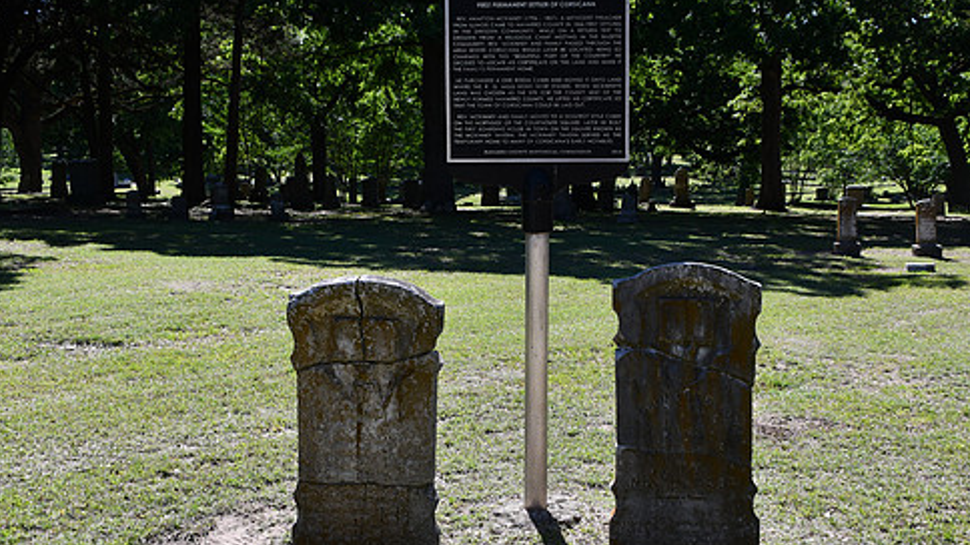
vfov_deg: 24.4
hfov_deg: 42.0
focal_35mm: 49
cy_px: 235
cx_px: 541
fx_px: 1260
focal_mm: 26
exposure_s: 1/250
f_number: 8
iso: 110
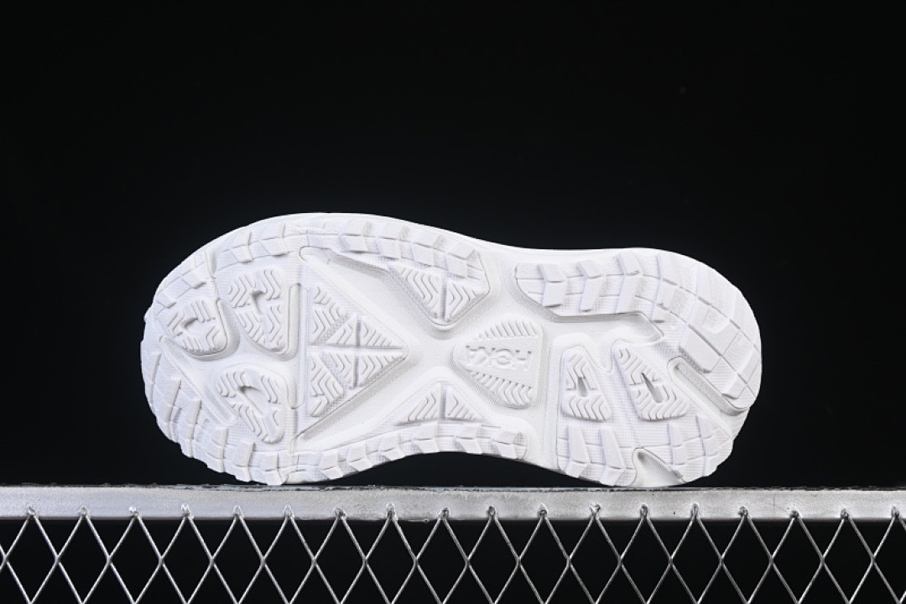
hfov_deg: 27.0
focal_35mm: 75
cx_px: 453
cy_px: 302
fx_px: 1887
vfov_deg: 18.2
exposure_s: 1/80
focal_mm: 50
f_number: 8
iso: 160
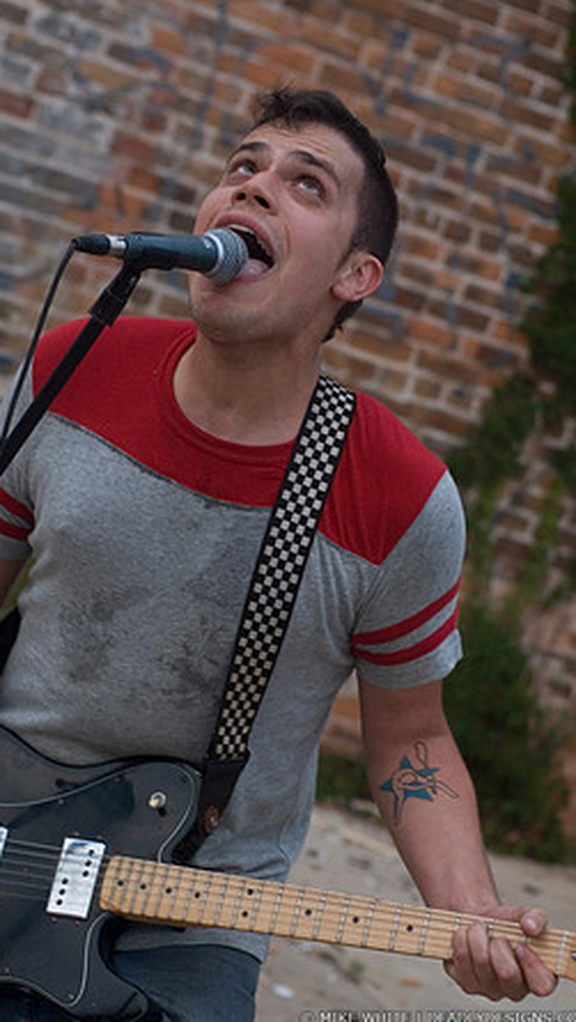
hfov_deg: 10.9
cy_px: 512
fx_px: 3008
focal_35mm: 111
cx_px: 254
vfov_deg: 19.3
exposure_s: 1/160
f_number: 4
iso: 400
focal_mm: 70
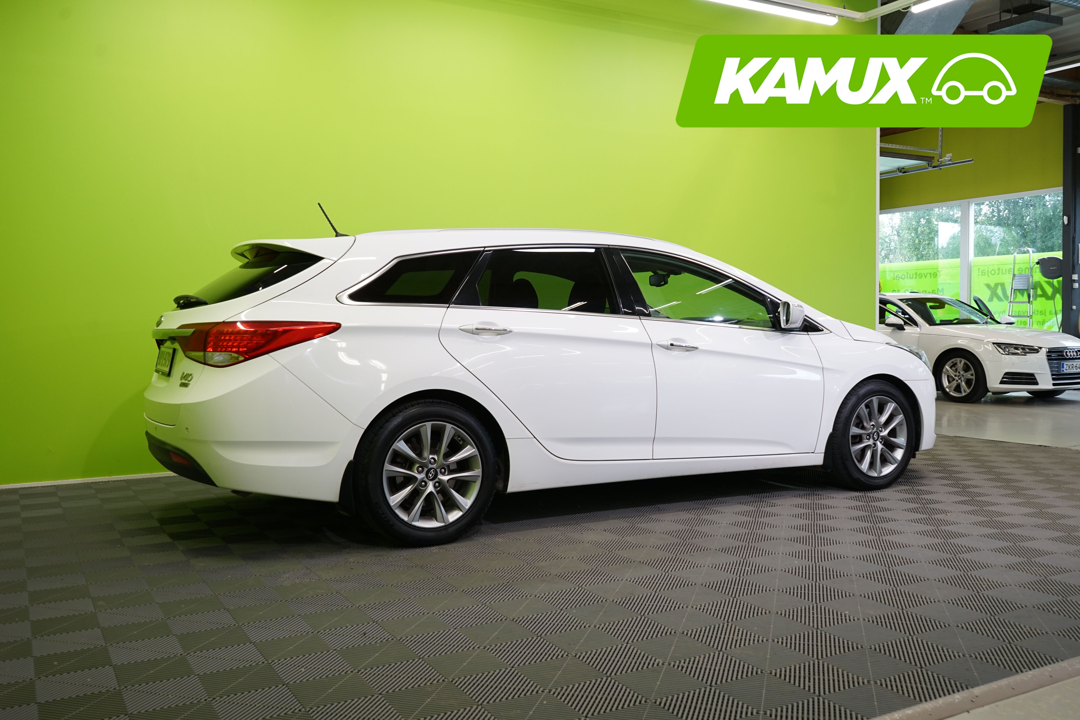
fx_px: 930
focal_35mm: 31
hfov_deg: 60.3
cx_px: 540
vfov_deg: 42.3
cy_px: 360
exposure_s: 1/40
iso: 640
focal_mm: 31
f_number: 6.3
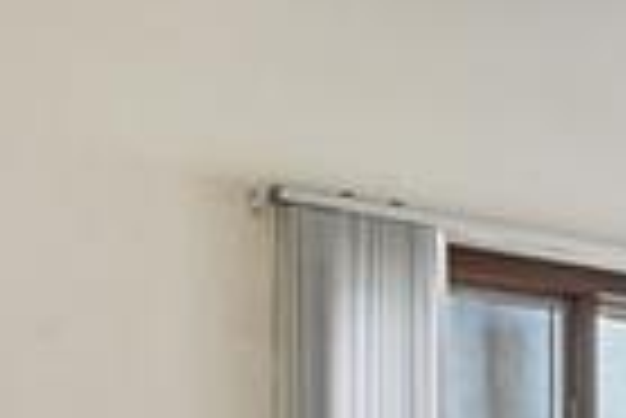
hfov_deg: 16.1
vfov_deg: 12.5
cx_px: 1189
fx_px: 1793
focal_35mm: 103
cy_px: 661
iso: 400
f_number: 11
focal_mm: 14
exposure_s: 1/13
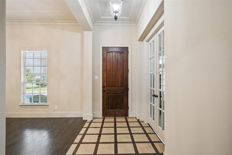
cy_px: 78
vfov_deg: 70.4
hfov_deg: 93.3
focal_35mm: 17
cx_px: 116
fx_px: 110
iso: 250
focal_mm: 17
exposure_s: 1/6
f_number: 9
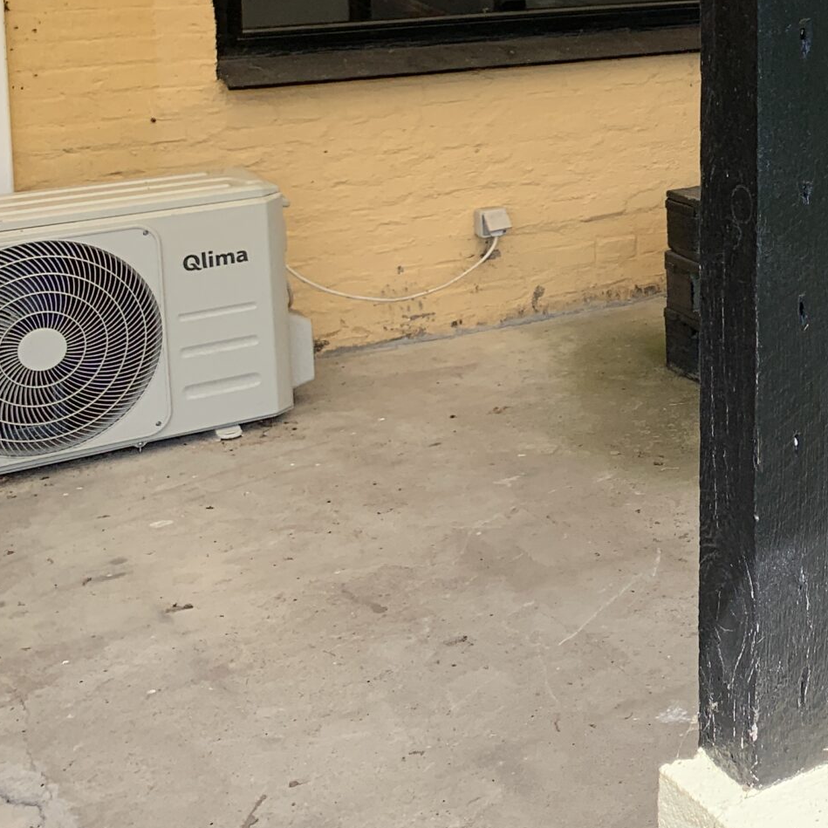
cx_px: 1078
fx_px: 1678
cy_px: 45
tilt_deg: -7.8
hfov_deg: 24.2
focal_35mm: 62
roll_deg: -1.0
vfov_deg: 26.6
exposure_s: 1/1266
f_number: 1.8
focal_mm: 4.25
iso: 25
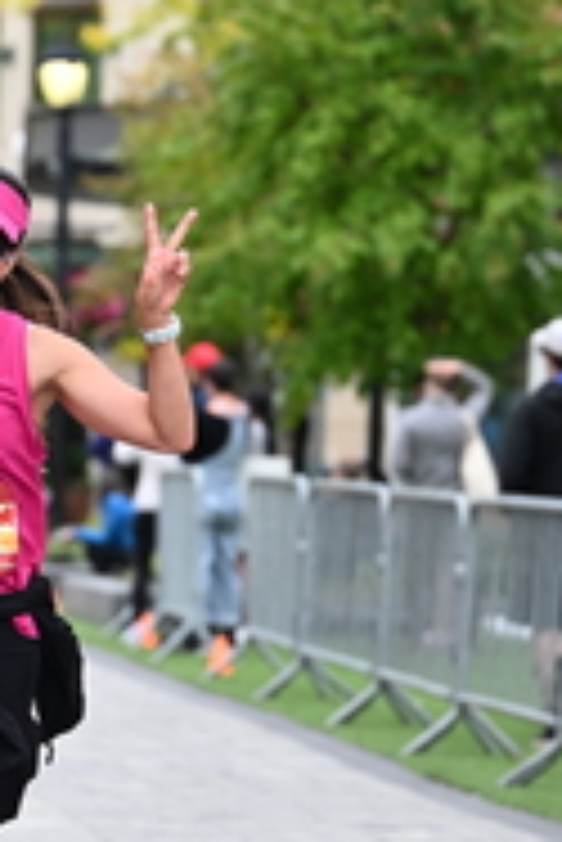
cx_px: -2
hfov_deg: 5.4
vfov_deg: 8.0
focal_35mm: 256
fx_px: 5983
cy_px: 378
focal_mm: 87
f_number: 2.8
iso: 640
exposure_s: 1/2000
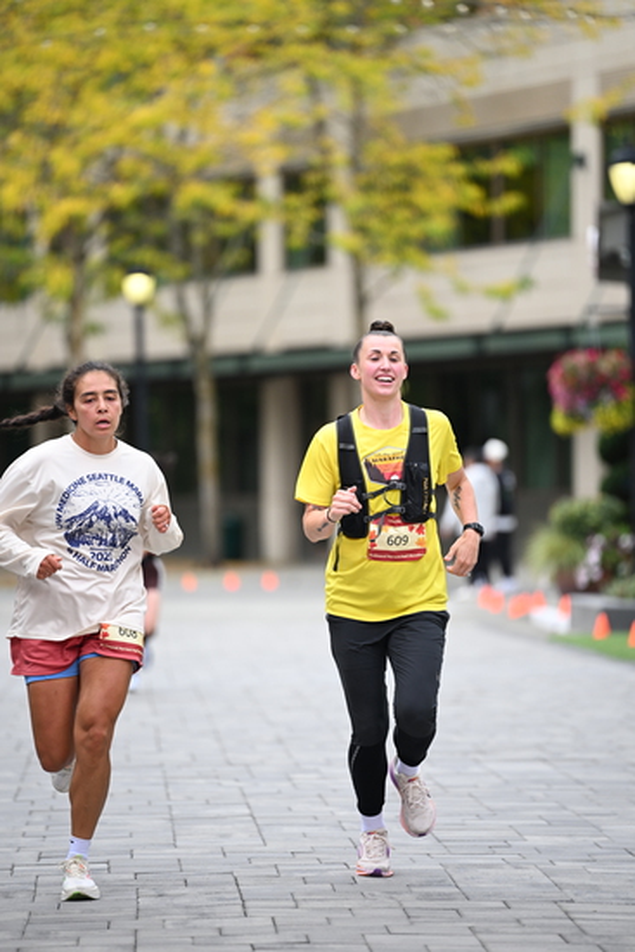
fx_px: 5288
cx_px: 318
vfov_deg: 10.3
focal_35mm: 200
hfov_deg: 6.9
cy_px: 476
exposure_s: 1/2000
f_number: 2.8
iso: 640
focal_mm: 200
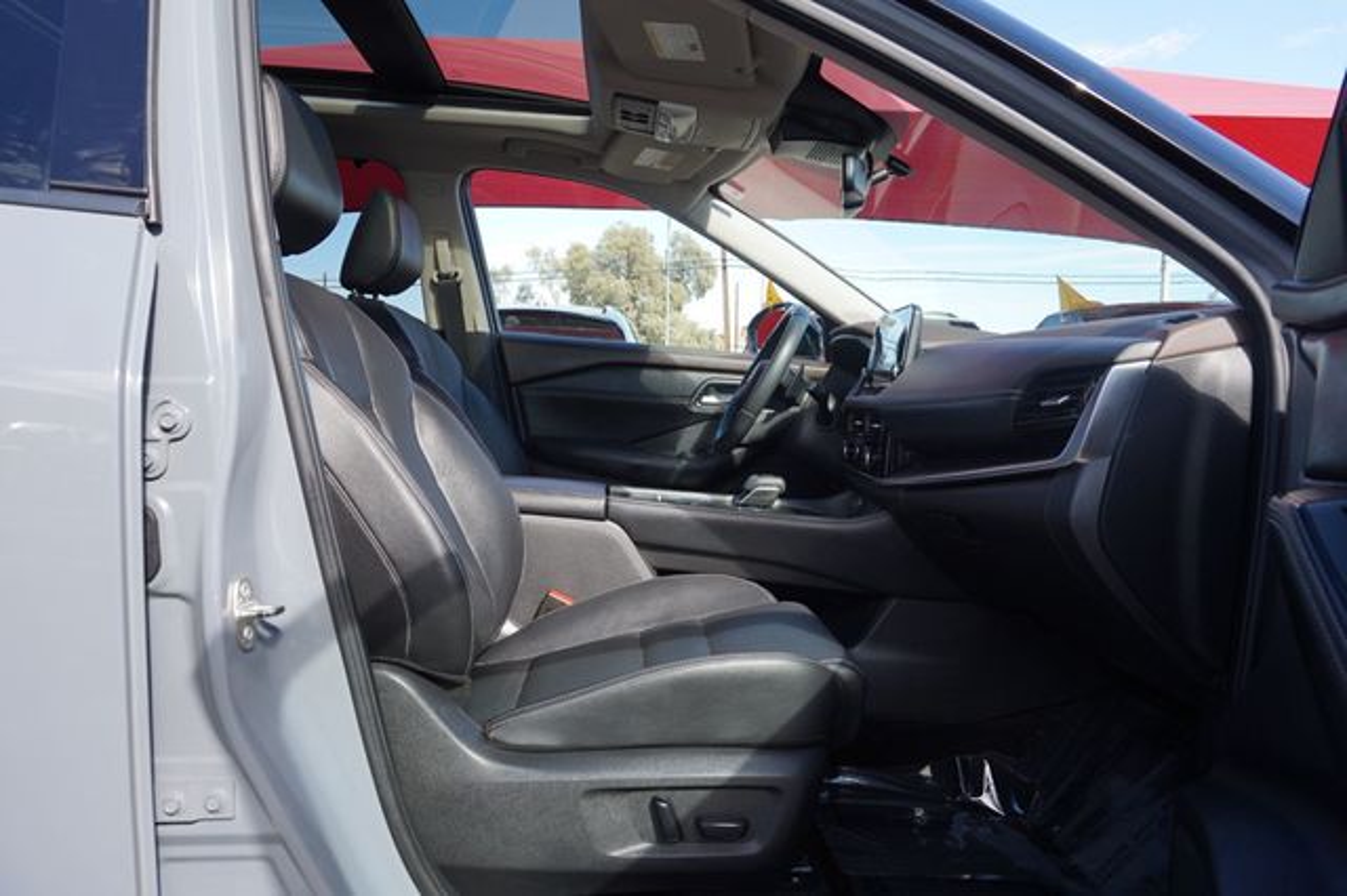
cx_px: 674
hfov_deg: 73.8
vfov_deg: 53.1
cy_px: 448
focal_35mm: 24
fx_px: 897
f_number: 6.3
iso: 100
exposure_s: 1/80
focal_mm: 16
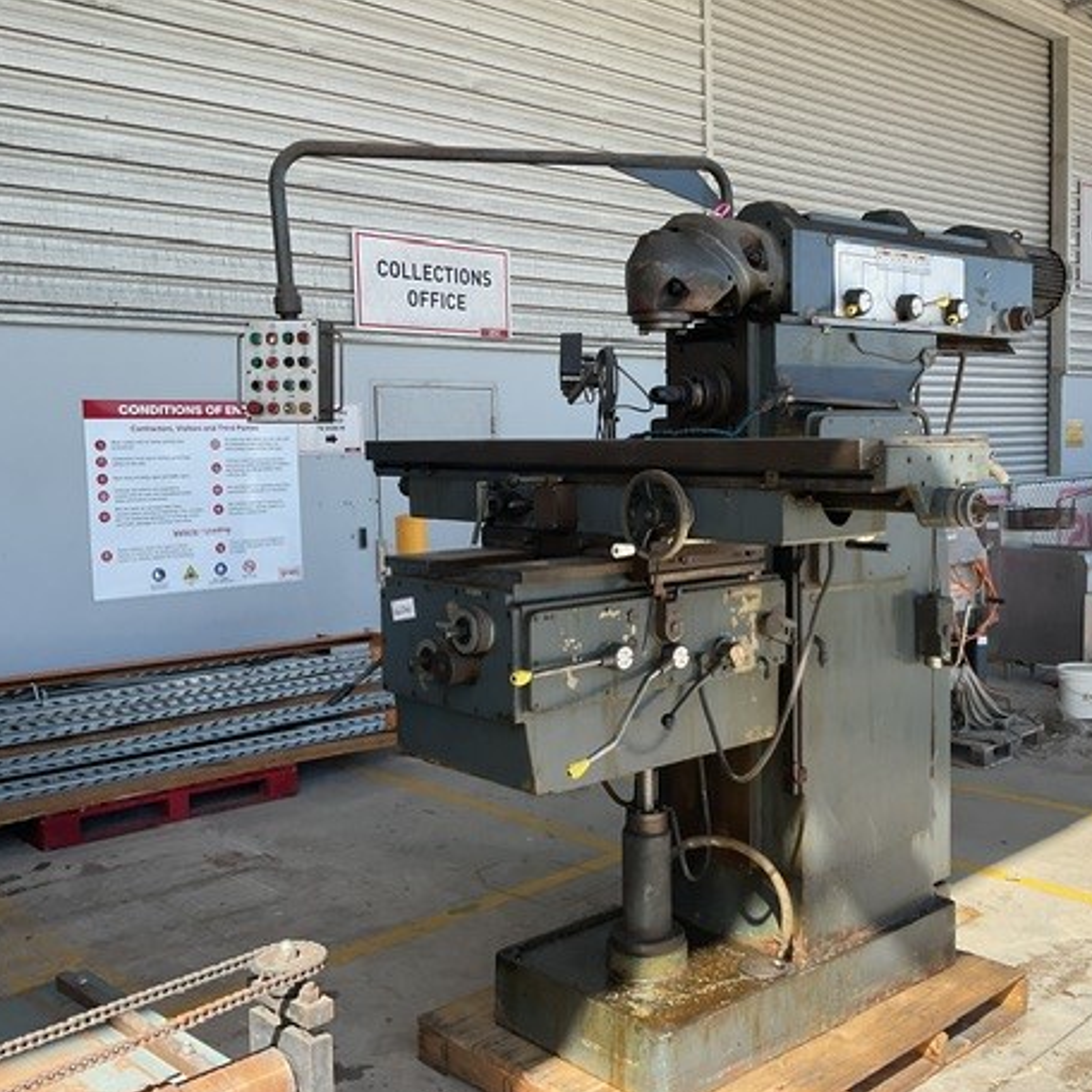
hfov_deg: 45.9
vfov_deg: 46.0
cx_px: 623
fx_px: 1285
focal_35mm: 36
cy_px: 534
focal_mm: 3
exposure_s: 1/524
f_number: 1.8
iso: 16
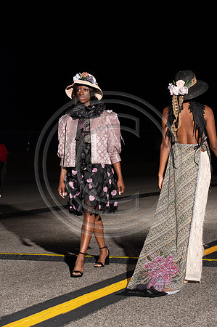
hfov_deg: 15.2
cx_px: 108
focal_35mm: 90
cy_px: 164
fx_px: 816
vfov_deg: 22.6
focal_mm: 90
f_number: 6.3
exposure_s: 1/200
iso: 1000
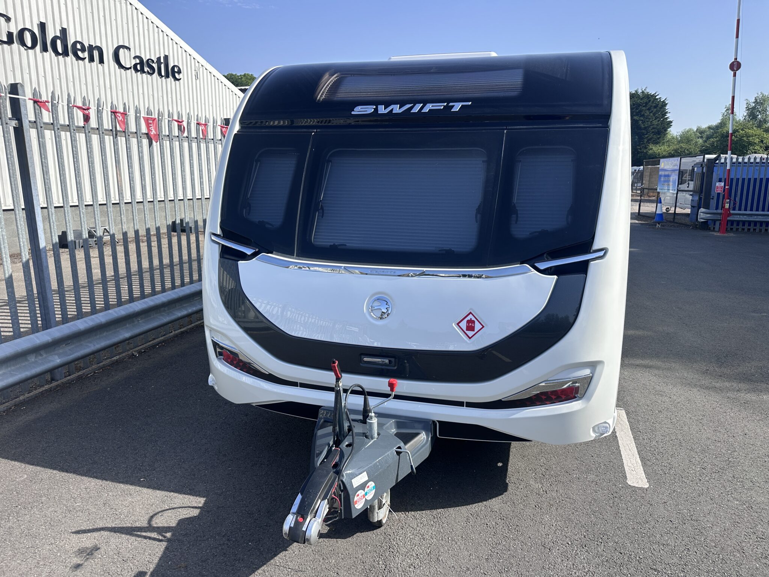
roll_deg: -1.2
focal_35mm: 24
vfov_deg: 56.8
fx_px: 533
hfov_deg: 71.6
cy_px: 288
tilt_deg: -10.1
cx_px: 384
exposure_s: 1/2732
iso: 80
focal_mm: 6.86
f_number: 1.78
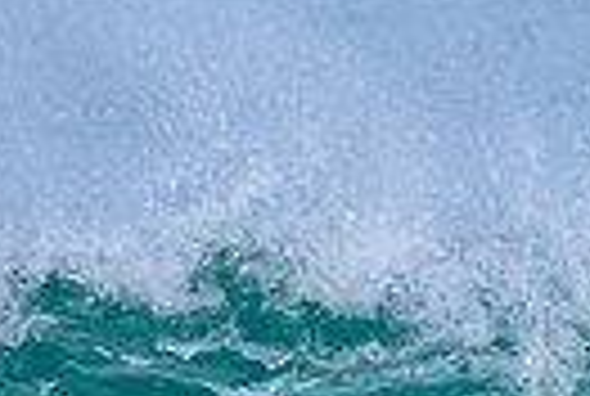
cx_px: 440
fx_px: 79569
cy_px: 304
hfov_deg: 0.4
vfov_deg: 0.3
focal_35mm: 4844
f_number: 11
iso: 1100
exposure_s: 1/2000
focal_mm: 800
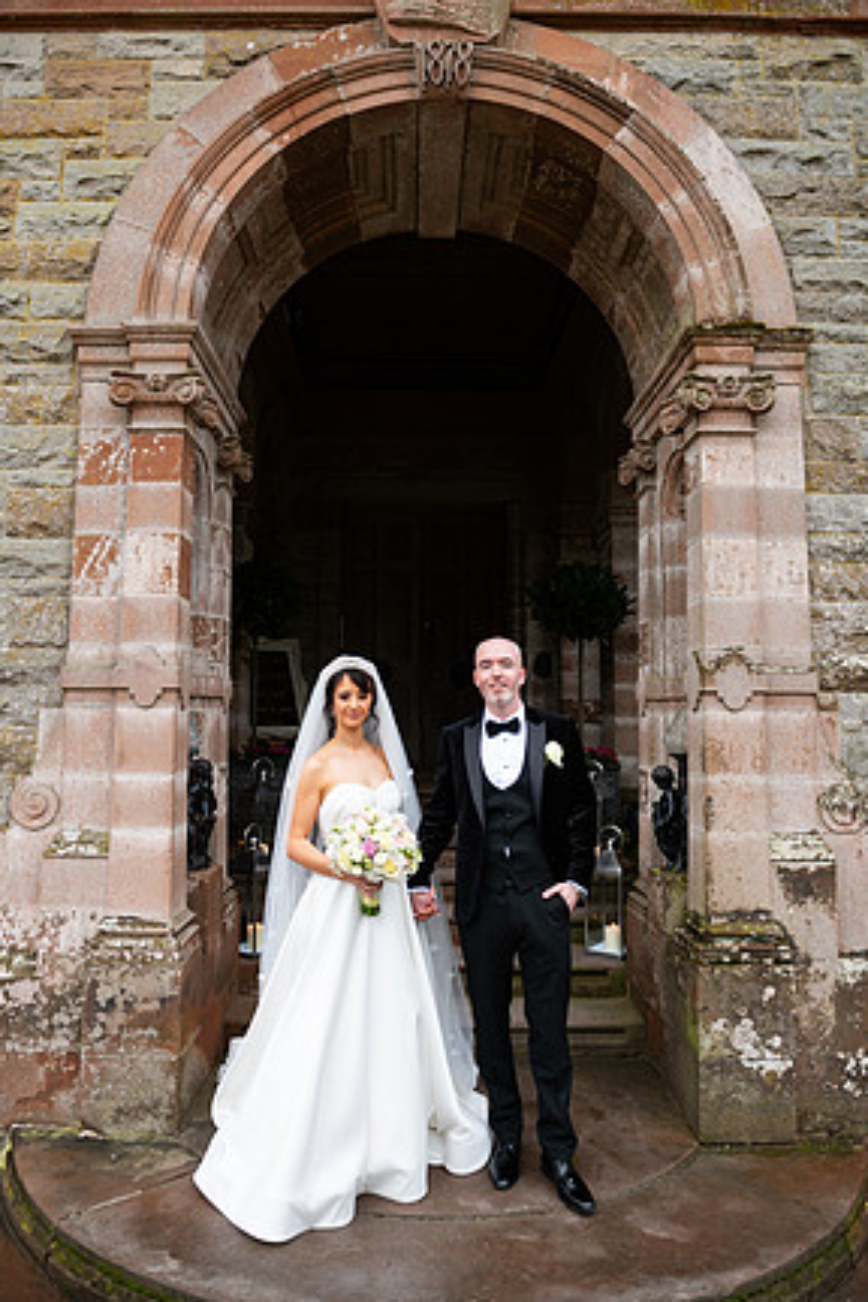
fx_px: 904
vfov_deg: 71.5
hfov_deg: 51.3
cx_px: 419
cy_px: 642
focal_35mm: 25
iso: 200
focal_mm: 24
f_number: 3.5
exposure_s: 1/160
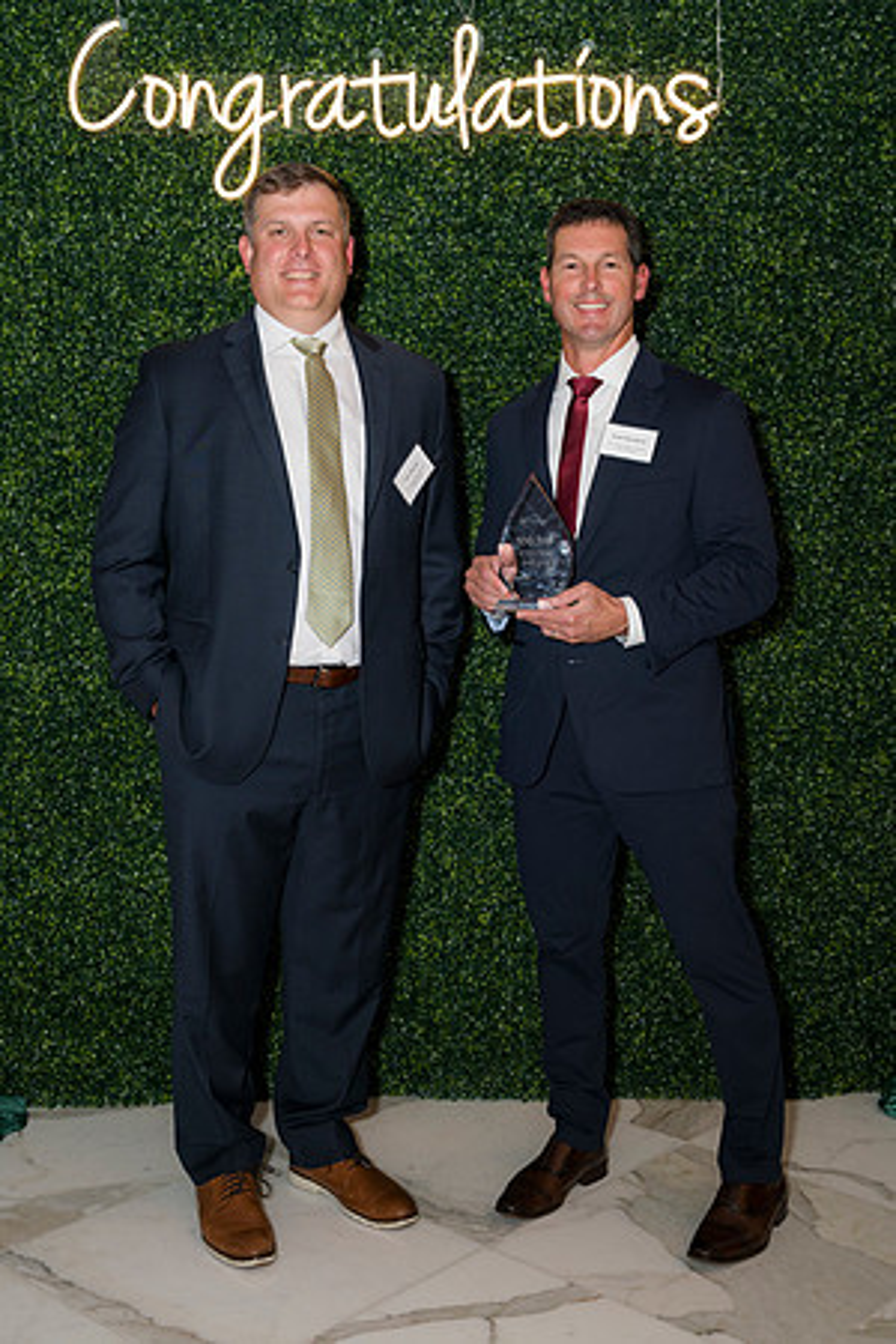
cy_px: 672
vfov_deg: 45.4
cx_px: 448
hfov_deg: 31.2
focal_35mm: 43
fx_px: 1605
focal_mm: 43
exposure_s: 1/160
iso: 400
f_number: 5
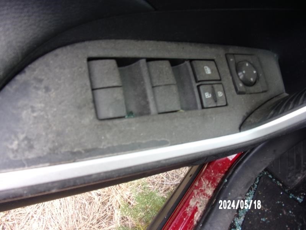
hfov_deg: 71.6
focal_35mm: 24
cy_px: 115
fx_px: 212
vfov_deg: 56.8
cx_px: 153
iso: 105
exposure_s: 1/34
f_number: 3.3
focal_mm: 4.3
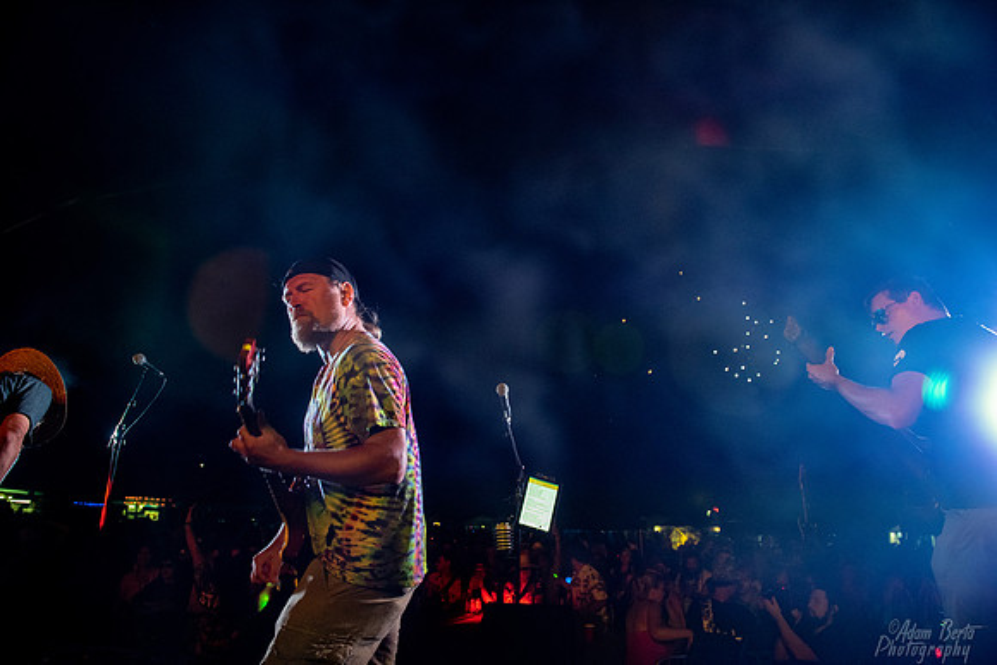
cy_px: 332
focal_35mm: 24
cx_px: 498
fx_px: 665
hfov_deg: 73.7
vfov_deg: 53.2
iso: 3200
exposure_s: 1/160
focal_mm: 24
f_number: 4
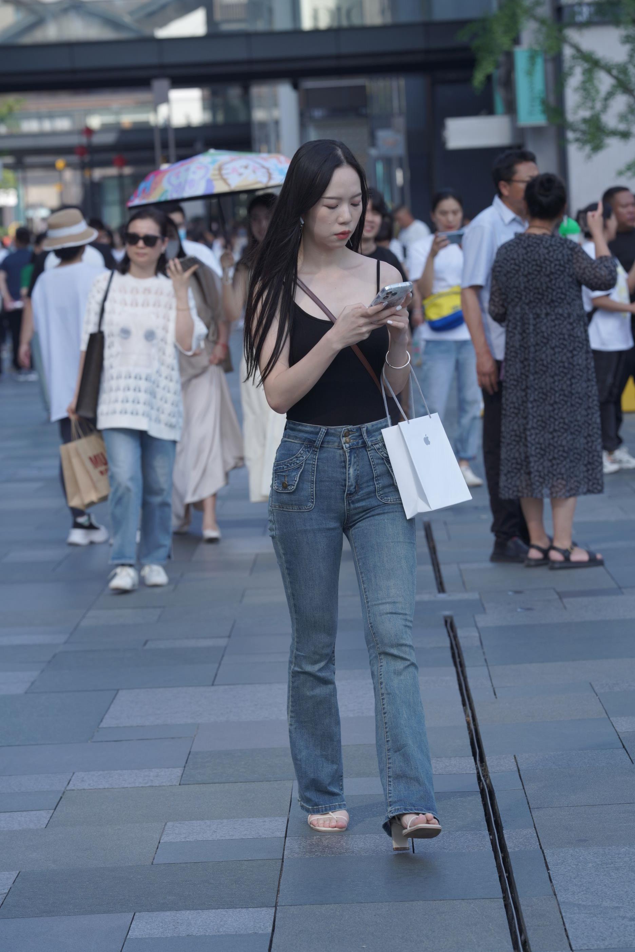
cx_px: 317
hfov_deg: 10.0
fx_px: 3625
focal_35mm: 137
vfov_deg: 15.0
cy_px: 482
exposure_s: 1/500
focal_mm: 135
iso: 320
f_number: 6.3
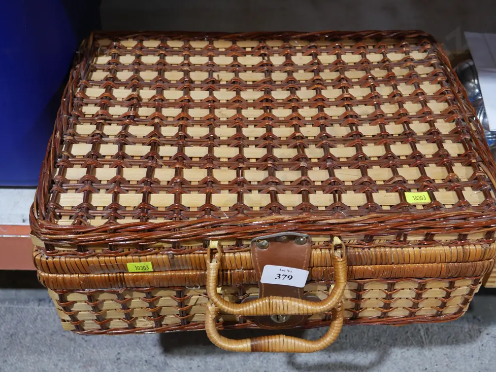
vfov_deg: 32.9
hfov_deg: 42.9
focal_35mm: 44
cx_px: 258
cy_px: 191
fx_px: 631
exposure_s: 1/60
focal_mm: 21
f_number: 4.6
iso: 640
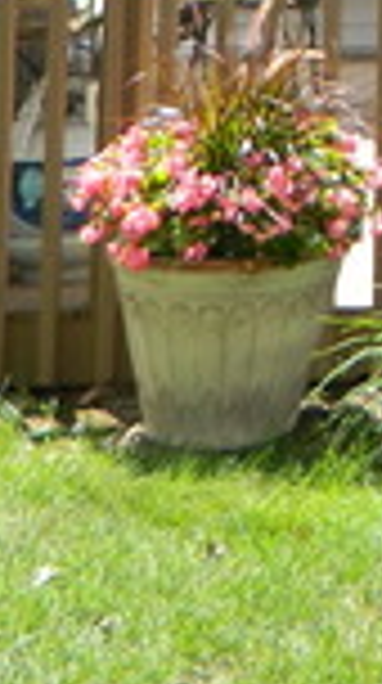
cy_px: -382
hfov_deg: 9.0
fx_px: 2080
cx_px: 1056
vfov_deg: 16.7
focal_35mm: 115
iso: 110
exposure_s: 1/400
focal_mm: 4.5
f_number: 3.1
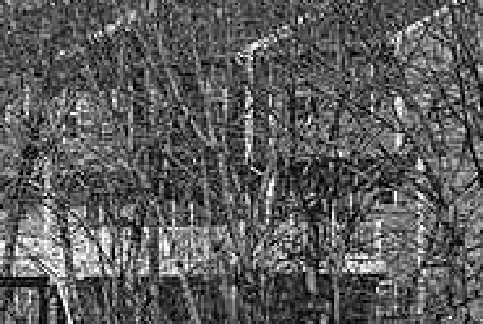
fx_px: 4797
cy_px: 299
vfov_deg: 3.9
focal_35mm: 357
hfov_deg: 5.7
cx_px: -316
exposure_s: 1/125
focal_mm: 85
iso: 100
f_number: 14
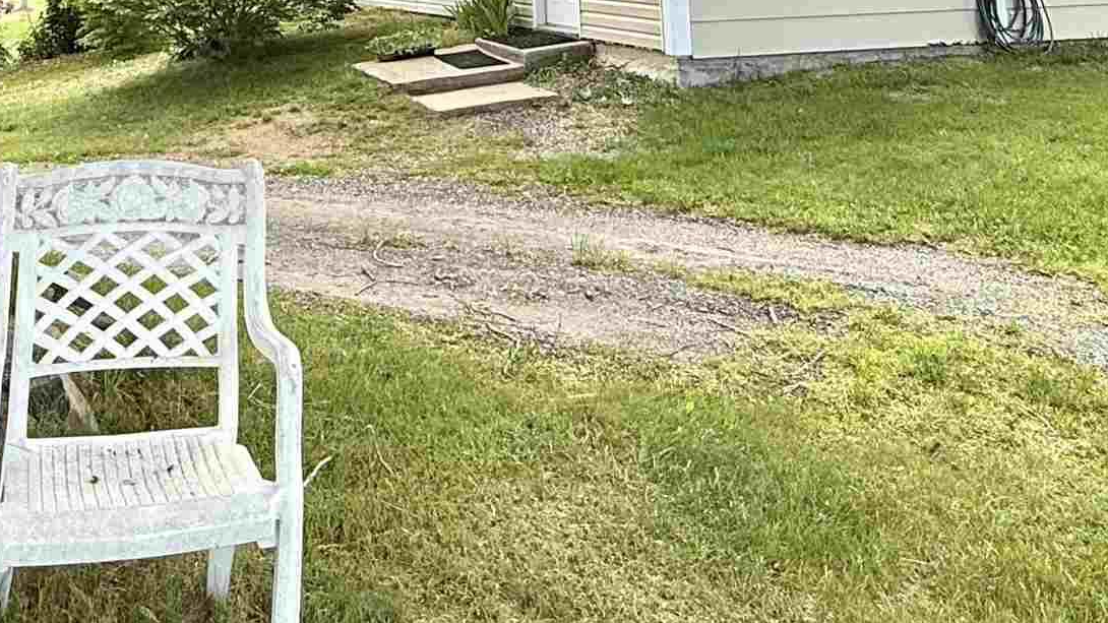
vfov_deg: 23.2
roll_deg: +1.4
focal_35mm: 43
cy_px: -270
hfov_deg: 46.7
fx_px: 1263
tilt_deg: +10.7
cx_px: 377
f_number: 2.2
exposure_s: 1/876
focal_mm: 2.22
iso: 64
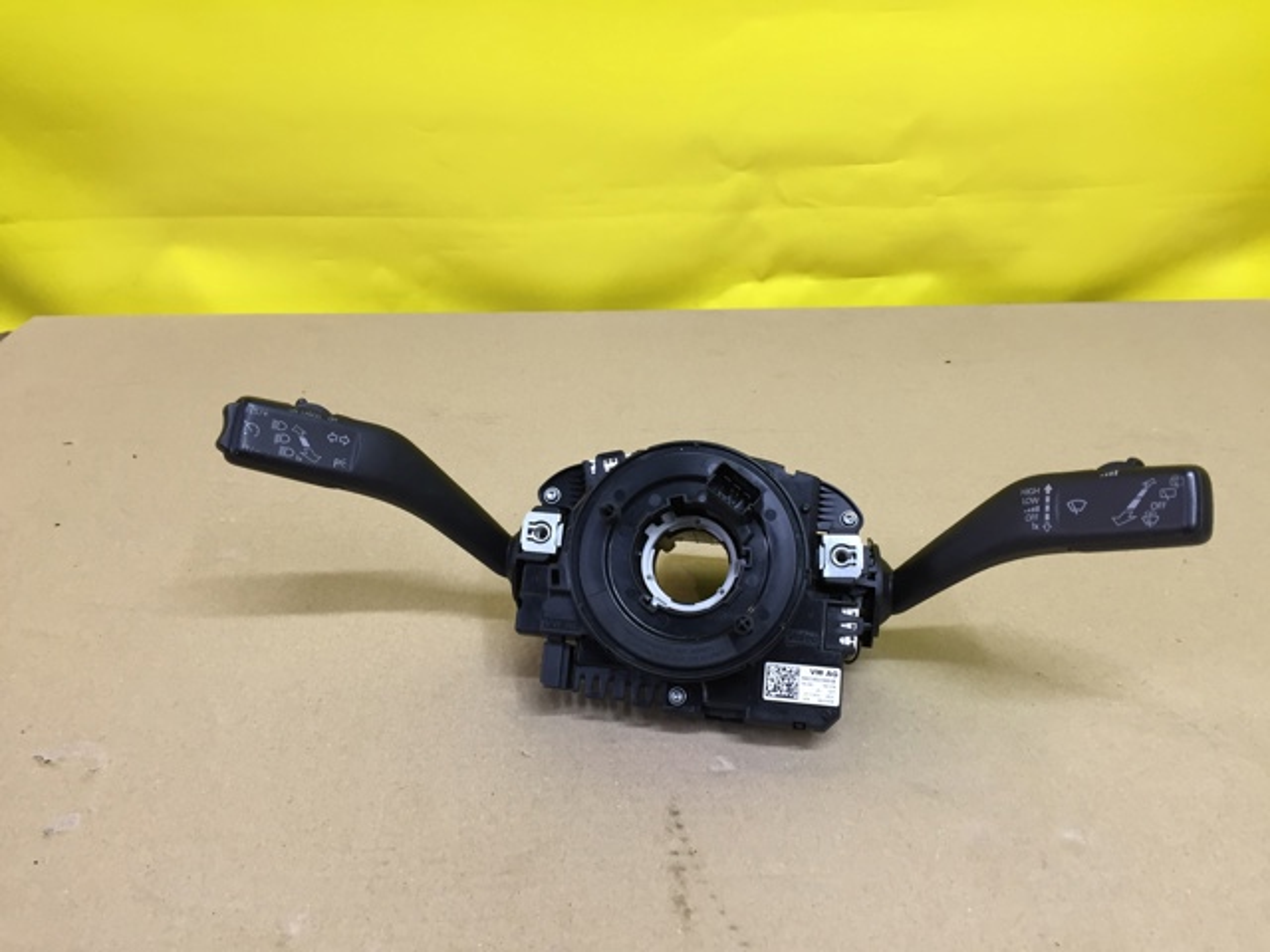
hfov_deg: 61.7
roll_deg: -0.6
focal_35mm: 29
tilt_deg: -28.8
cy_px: 476
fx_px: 1064
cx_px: 635
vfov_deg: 48.2
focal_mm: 4.15
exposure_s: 1/33
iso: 50
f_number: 2.2
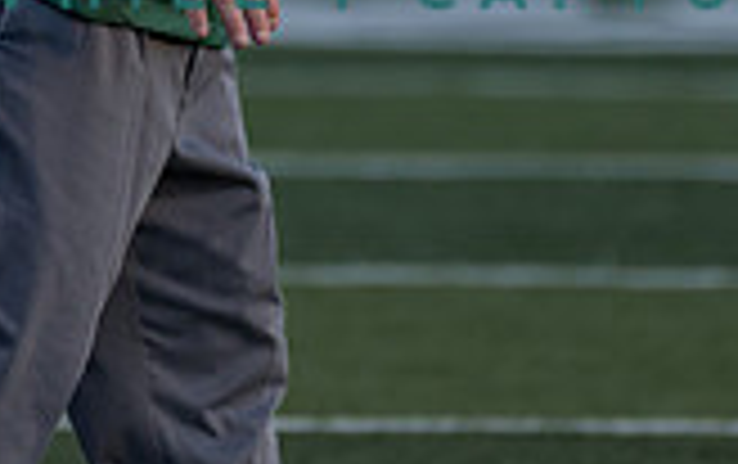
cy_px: -428
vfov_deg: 1.4
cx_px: 91
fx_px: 19194
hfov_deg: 2.2
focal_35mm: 953
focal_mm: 200
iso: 400
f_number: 2.8
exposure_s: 1/1250
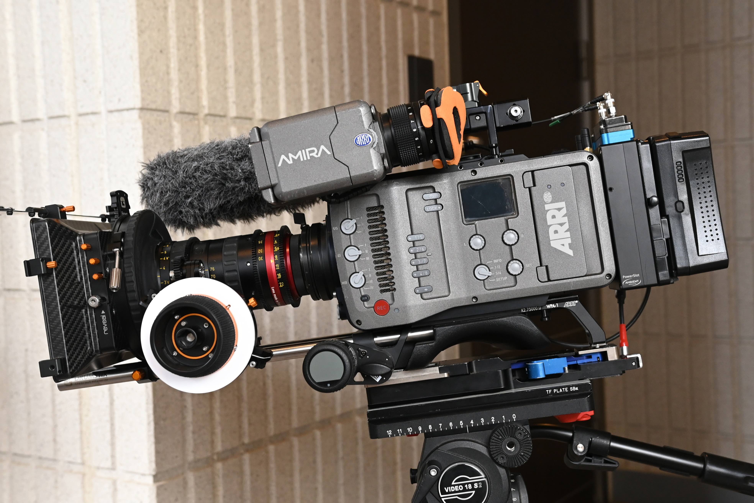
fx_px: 963
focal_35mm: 46
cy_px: 252
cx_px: 377
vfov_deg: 29.2
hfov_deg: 42.7
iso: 1600
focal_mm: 31
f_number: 5.6
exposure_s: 1/80
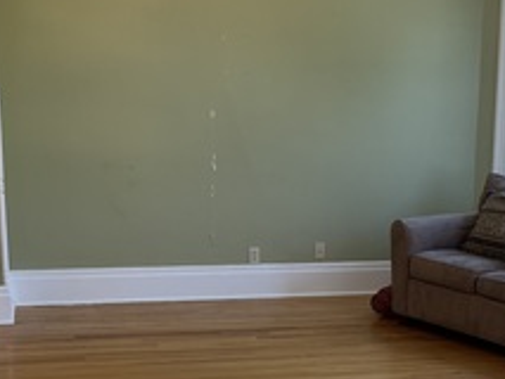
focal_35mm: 72
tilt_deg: -11.7
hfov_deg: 26.9
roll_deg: -0.8
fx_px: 1051
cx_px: 332
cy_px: 310
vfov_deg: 20.2
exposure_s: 1/120
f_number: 1.78
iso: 125
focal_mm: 6.76
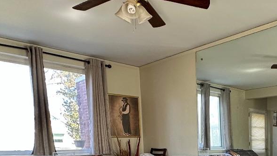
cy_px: 182
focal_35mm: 39
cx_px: 240
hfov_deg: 47.3
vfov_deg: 27.2
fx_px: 286
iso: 125
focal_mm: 2.22
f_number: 2.2
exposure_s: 1/99
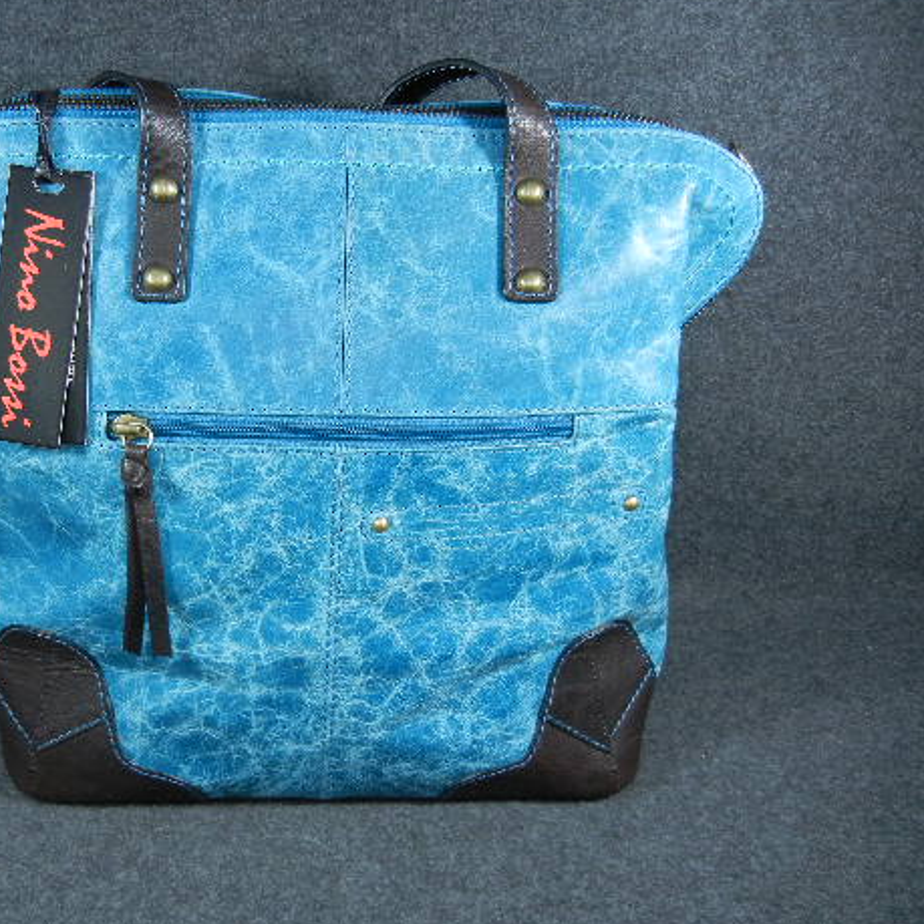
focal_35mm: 37
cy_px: 469
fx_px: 1117
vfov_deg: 44.9
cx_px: 298
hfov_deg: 44.2
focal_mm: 5.4
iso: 403
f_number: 3.5
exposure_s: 1/30
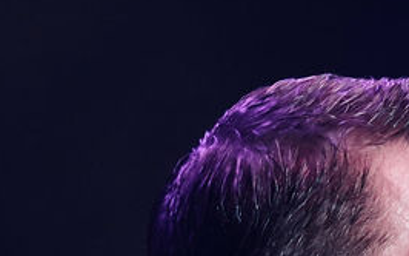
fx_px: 7164
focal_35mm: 643
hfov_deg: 3.2
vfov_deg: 2.0
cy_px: 590
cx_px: 816
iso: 4000
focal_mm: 105
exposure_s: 1/320
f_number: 4
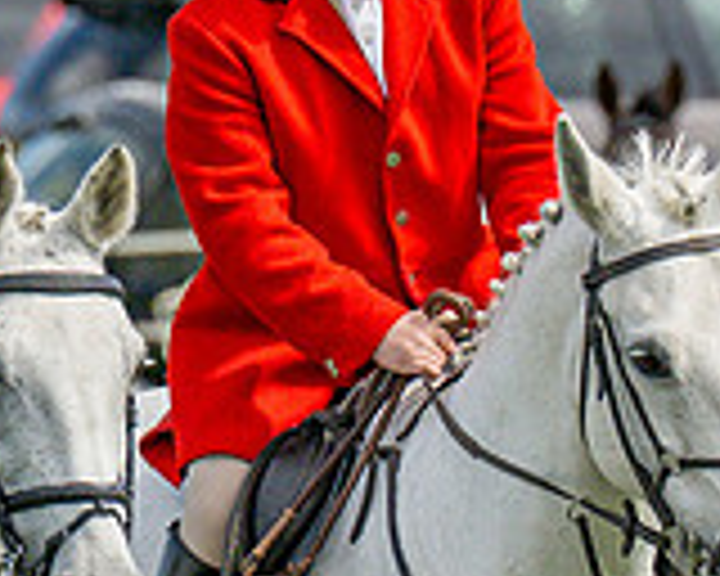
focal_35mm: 1754
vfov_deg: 0.9
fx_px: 37376
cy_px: 414
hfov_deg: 1.1
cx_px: 51
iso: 400
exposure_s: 1/3200
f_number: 4
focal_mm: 200
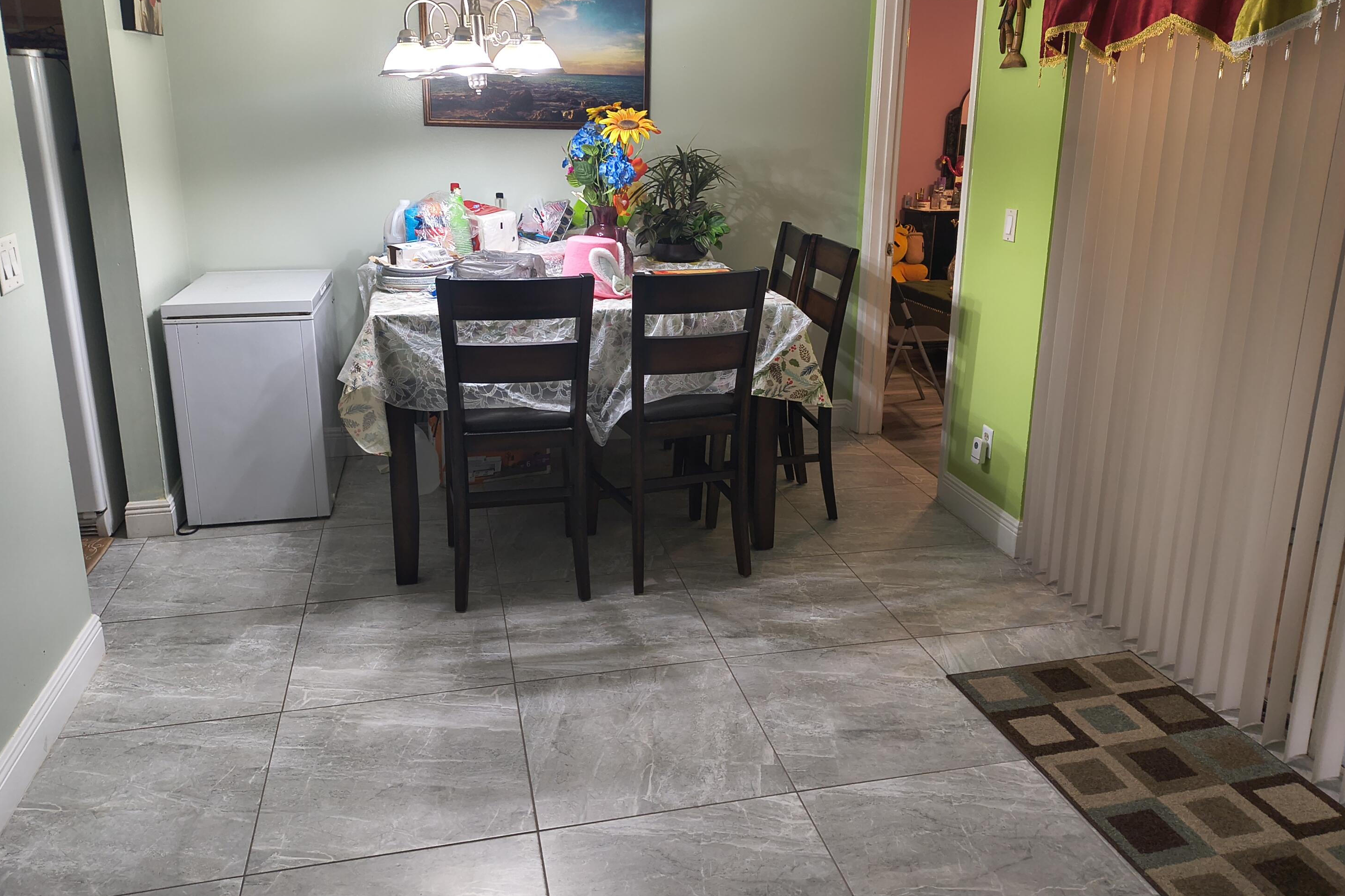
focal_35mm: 27
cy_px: 376
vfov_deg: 47.7
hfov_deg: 67.4
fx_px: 1009
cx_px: 659
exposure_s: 1/60
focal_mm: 4.68
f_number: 1.7
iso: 585
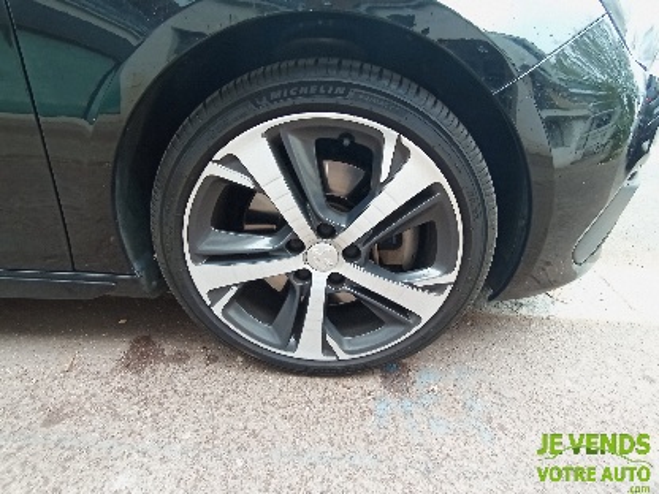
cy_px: 247
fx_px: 305
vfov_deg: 78.1
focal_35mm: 16
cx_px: 330
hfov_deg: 94.5
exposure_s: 1/100
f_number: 2.2
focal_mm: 1.65
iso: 73
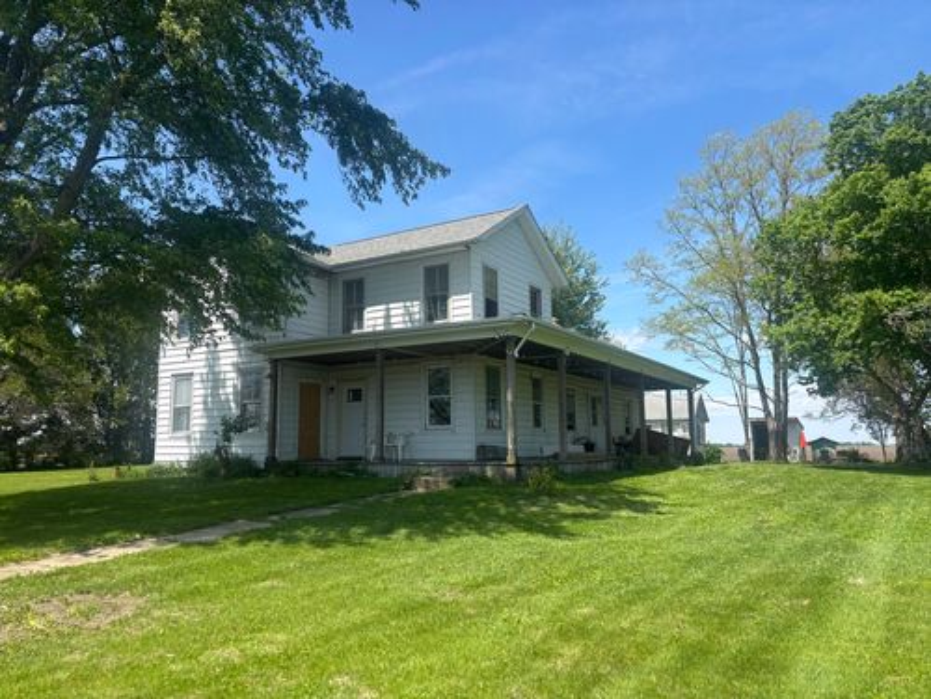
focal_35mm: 26
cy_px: 350
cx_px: 466
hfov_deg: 67.3
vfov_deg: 53.1
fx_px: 699
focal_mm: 5.96
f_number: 1.6
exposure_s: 1/2242
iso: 50
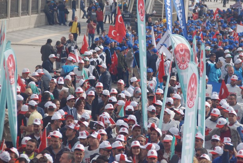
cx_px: 152
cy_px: 63
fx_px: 1589
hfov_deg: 8.7
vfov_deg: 5.9
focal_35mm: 235
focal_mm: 120
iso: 125
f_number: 5.6
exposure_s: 1/500
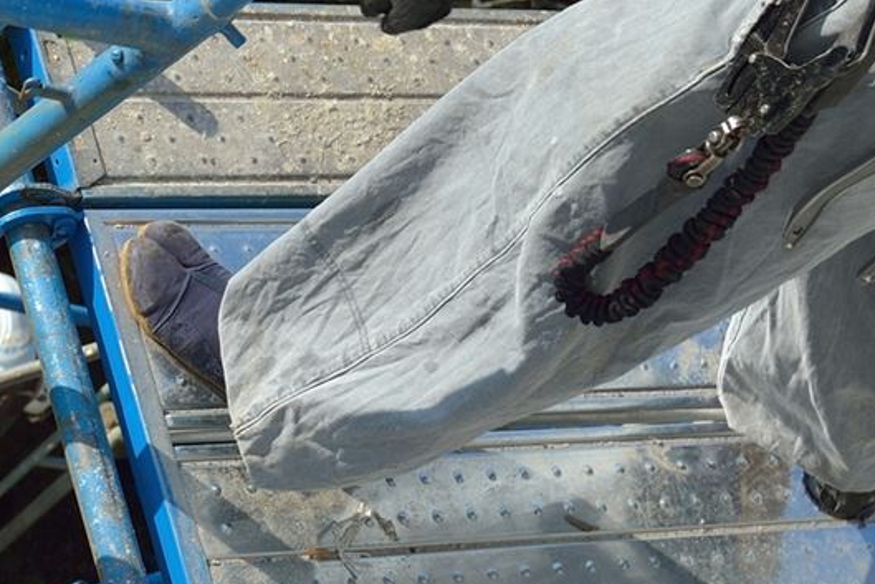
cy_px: 41
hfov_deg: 15.8
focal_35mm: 127
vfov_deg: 10.7
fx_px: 3087
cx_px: 13
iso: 100
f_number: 5.6
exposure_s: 1/500
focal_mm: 35
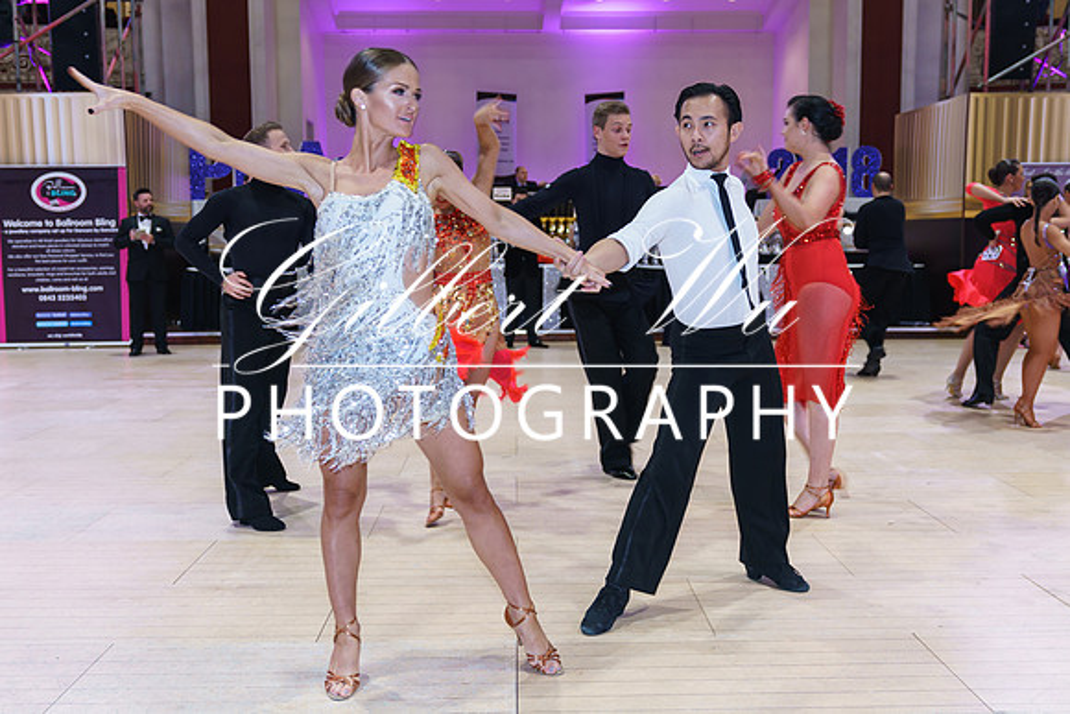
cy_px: 359
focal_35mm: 38
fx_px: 1120
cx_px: 554
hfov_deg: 51.0
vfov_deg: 35.3
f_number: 2.8
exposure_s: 1/100
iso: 400
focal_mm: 29
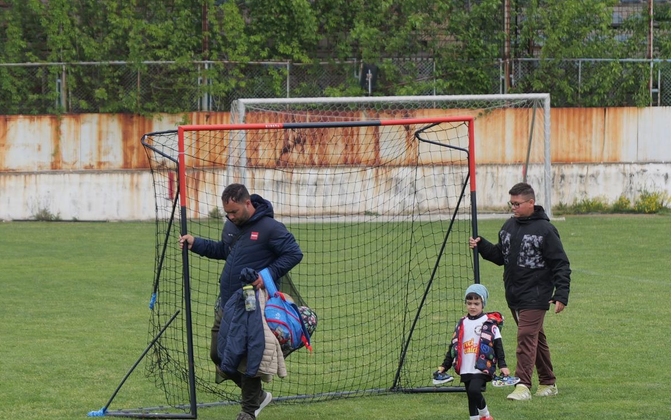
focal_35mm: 108
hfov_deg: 19.3
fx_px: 1975
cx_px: 336
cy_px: 210
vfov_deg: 12.1
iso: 200
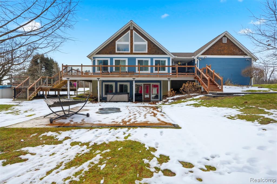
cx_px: 138
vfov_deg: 67.3
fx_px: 138
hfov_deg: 90.0
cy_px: 92
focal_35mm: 18
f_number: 8
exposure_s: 1/8000
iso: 250
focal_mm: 18
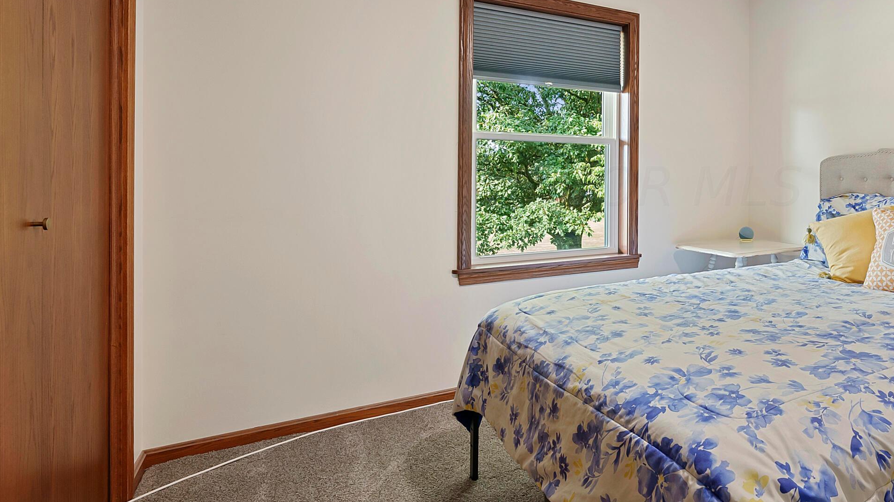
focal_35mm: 23
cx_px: 660
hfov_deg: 73.7
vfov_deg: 49.0
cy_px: 185
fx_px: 545
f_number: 9
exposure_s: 1/2
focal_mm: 14
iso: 640
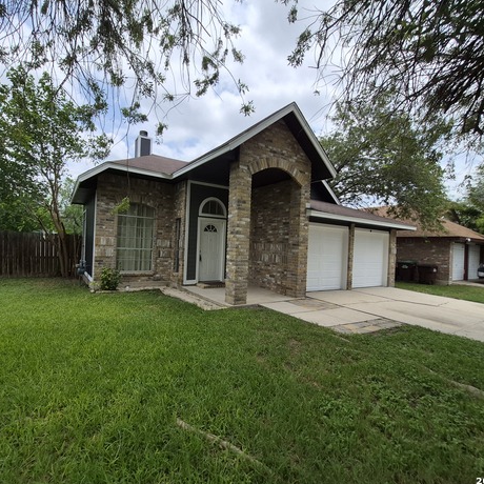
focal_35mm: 16
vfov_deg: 87.4
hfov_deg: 87.3
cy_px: 235
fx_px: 253
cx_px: 223
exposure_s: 1/2400
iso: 40
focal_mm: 1.74
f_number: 2.2
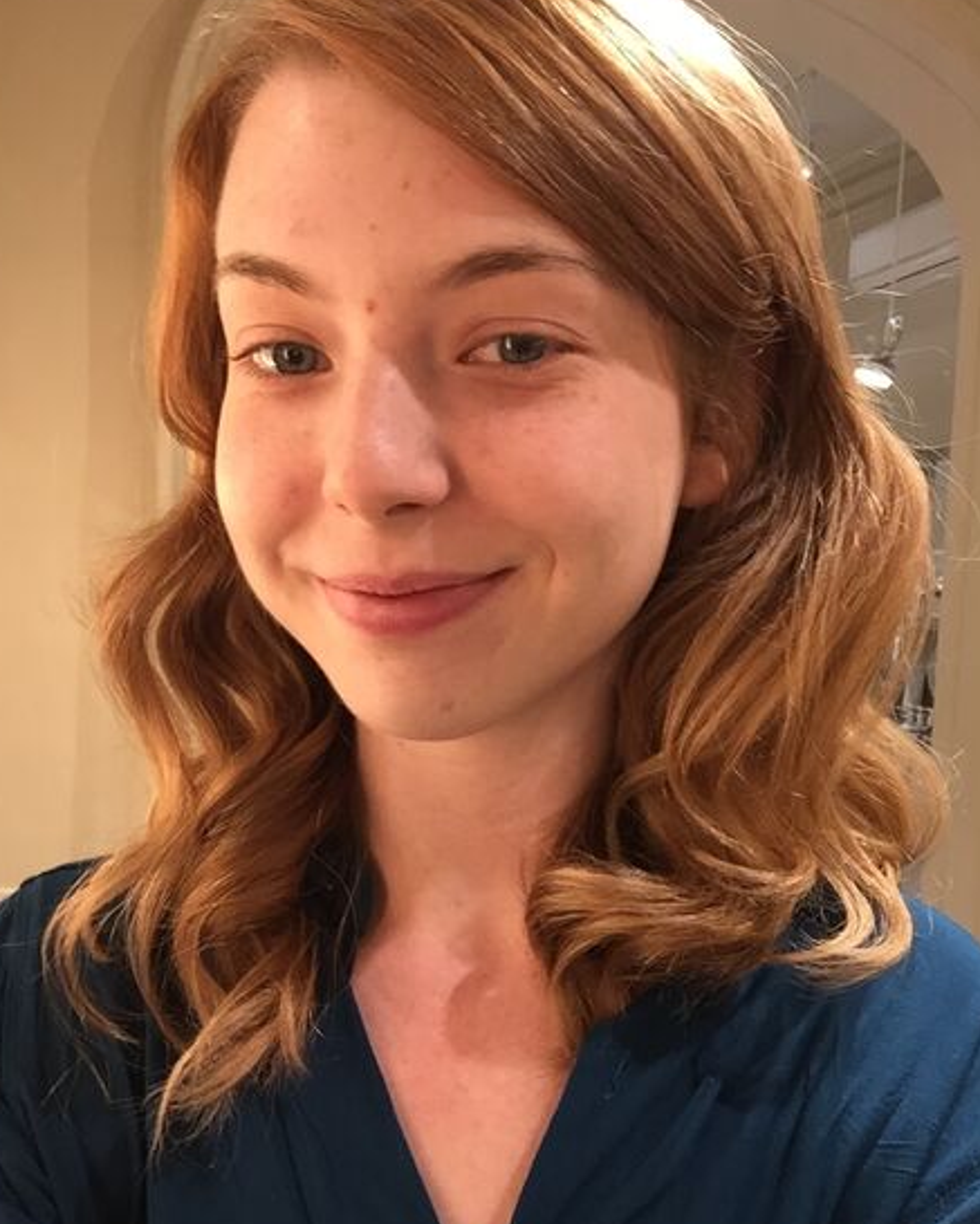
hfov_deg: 42.2
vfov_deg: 51.4
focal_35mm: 35
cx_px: 462
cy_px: 675
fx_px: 1269
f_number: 2.2
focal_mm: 2.65
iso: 64
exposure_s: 1/30
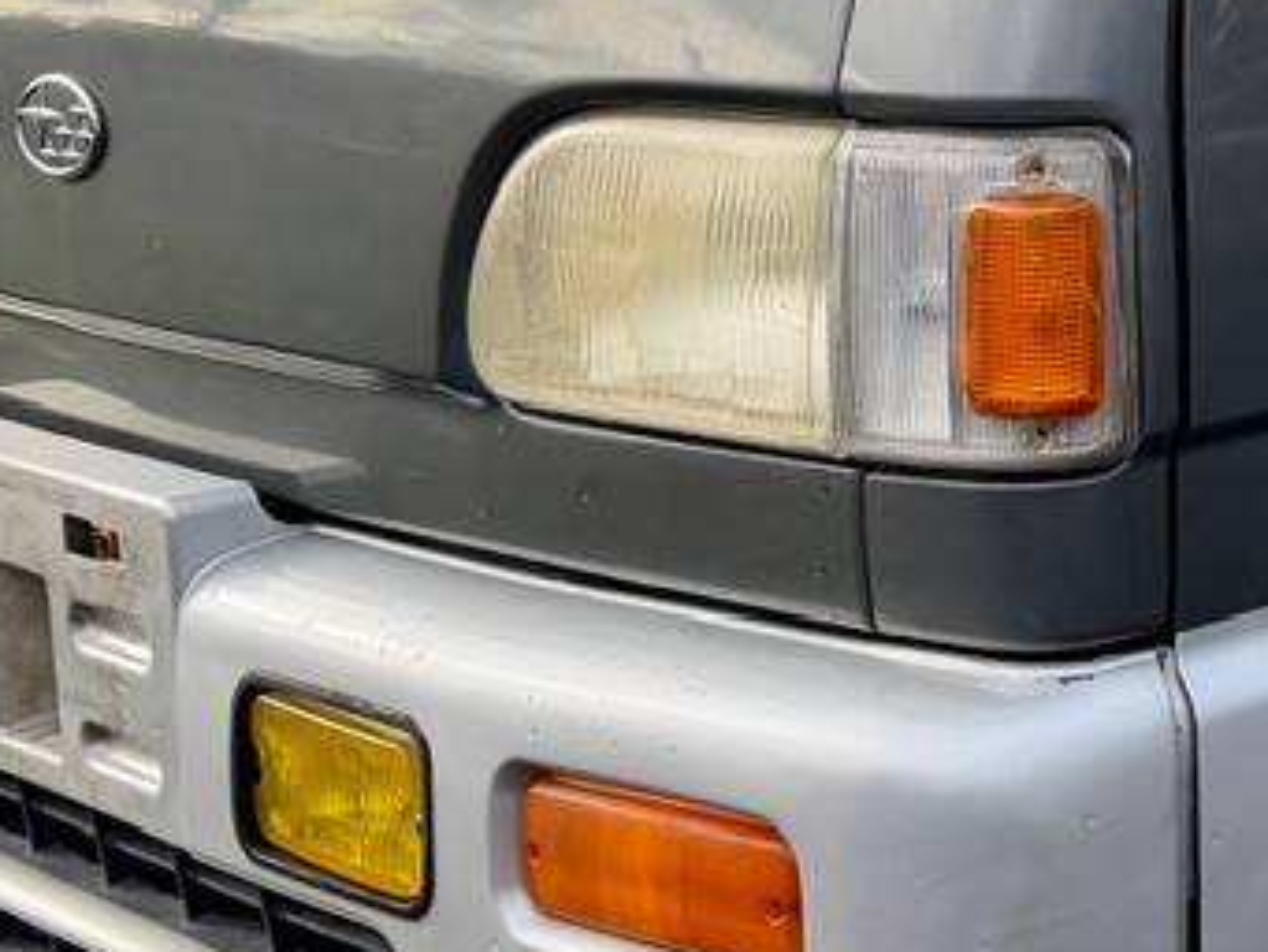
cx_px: 1748
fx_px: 3298
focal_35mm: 90
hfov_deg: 19.6
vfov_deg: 16.2
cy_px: 71
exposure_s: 1/1585
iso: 100
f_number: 1.78
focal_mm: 6.76
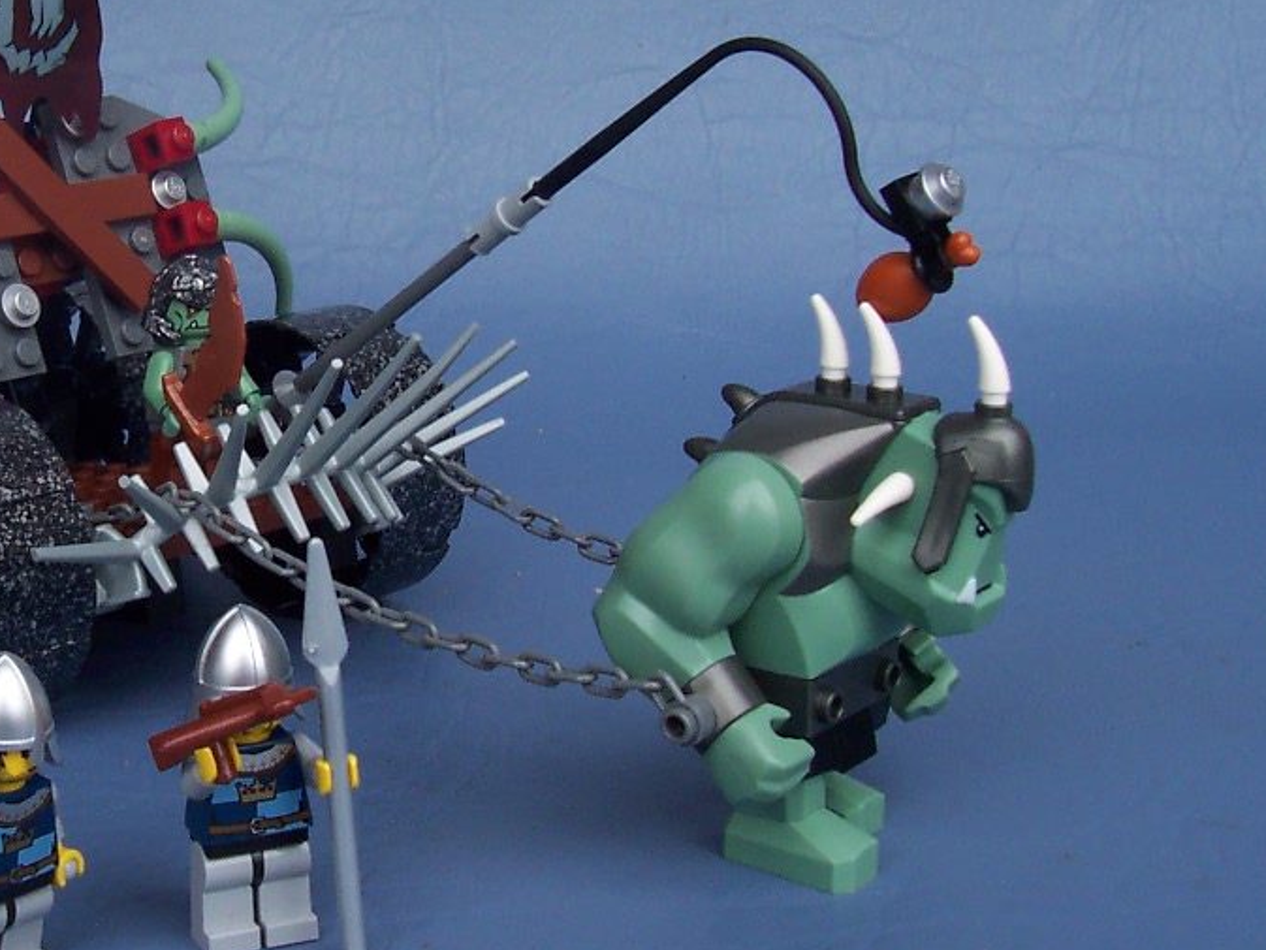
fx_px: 2414
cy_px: 418
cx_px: 156
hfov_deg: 28.4
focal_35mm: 66
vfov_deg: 22.2
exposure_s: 1/250
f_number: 5.6
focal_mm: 5.6
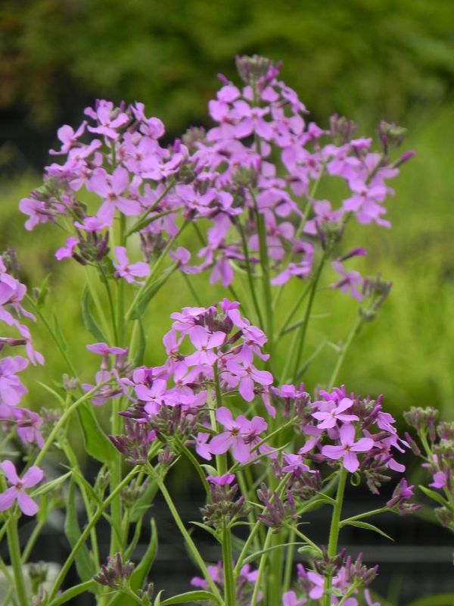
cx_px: 227
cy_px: 303
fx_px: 7432
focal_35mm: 425
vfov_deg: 4.7
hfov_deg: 3.5
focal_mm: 75.7
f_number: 5
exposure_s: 1/50
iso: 160
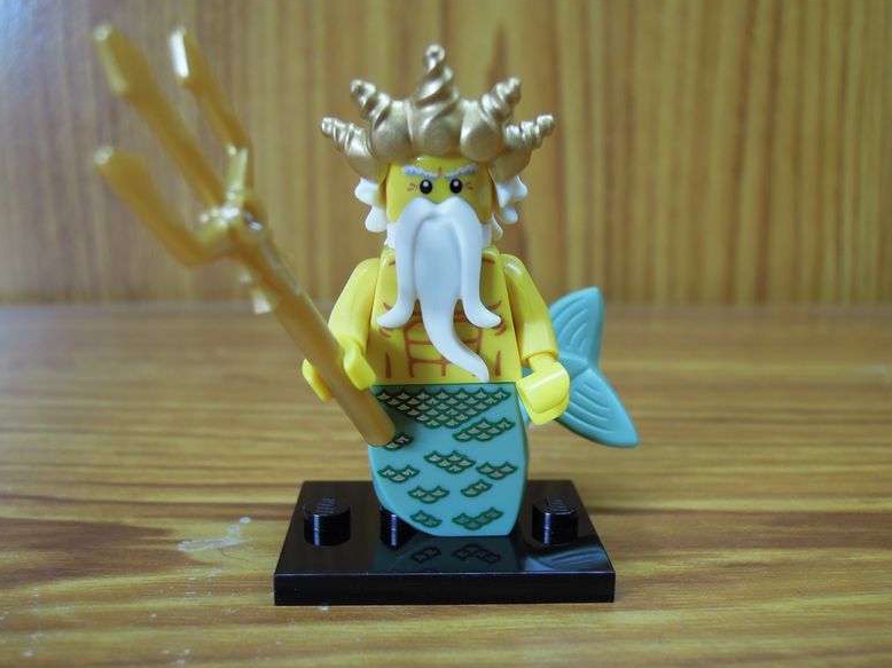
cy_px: 336
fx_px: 927
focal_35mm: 36
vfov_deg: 39.6
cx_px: 441
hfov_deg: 51.4
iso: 160
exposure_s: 1/40
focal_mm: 6.3
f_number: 2.8
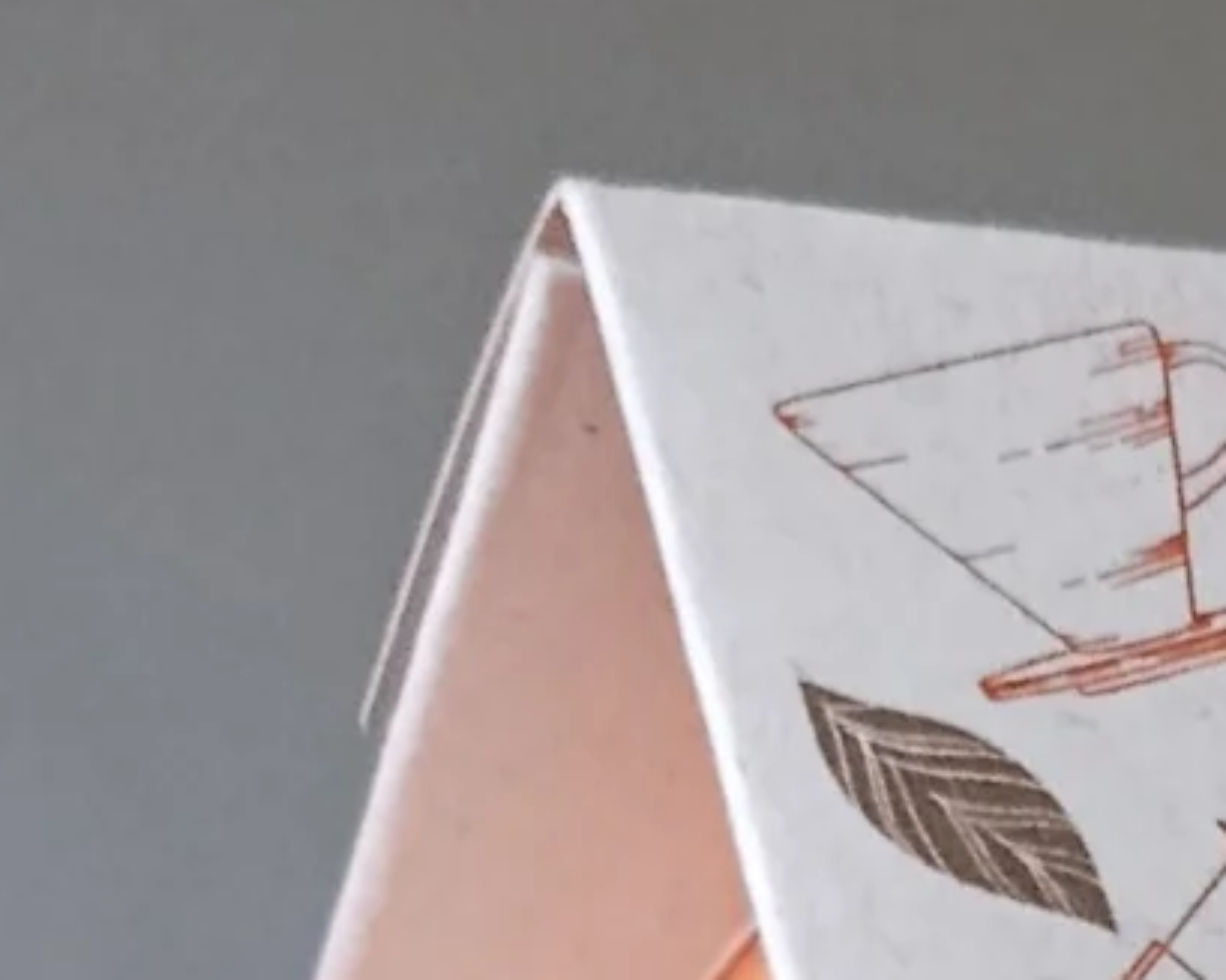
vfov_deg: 2.7
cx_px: 1649
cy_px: 2904
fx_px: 20424
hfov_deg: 3.4
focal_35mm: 563
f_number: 1.65
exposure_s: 1/120
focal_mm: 6.11
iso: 675
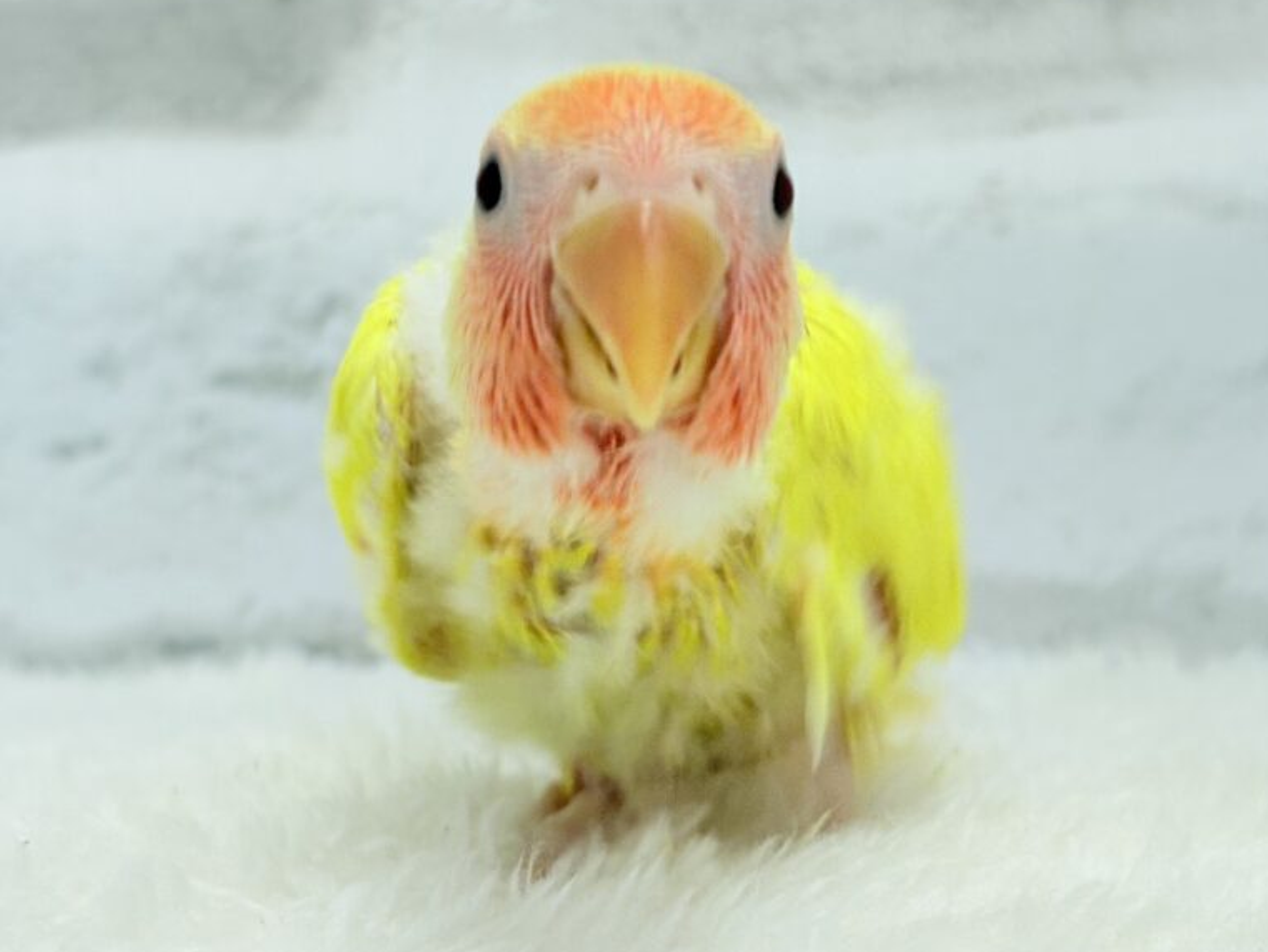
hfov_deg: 23.8
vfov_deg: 18.0
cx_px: 678
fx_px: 3004
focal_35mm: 82
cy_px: 460
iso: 25
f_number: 1.6
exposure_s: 1/50
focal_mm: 5.96
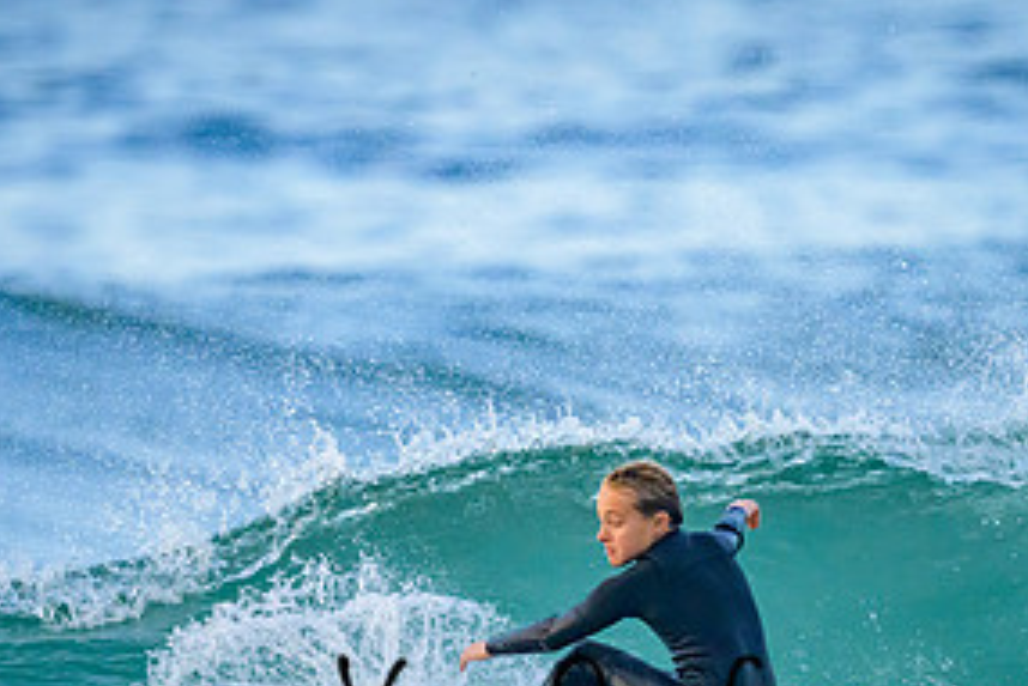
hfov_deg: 1.3
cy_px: 681
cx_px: 708
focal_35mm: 1621
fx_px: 46310
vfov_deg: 0.8
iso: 3600
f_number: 6.3
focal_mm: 800
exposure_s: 1/2000
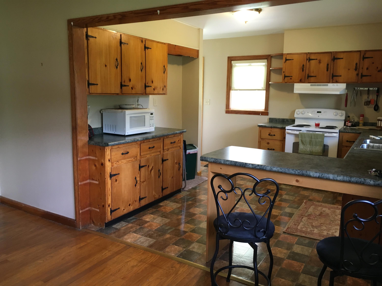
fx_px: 320
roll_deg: -0.9
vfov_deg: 48.2
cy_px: 143
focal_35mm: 29
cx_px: 191
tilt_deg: -8.7
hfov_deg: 61.7
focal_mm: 4.15
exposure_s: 1/30
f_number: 2.2
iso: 100
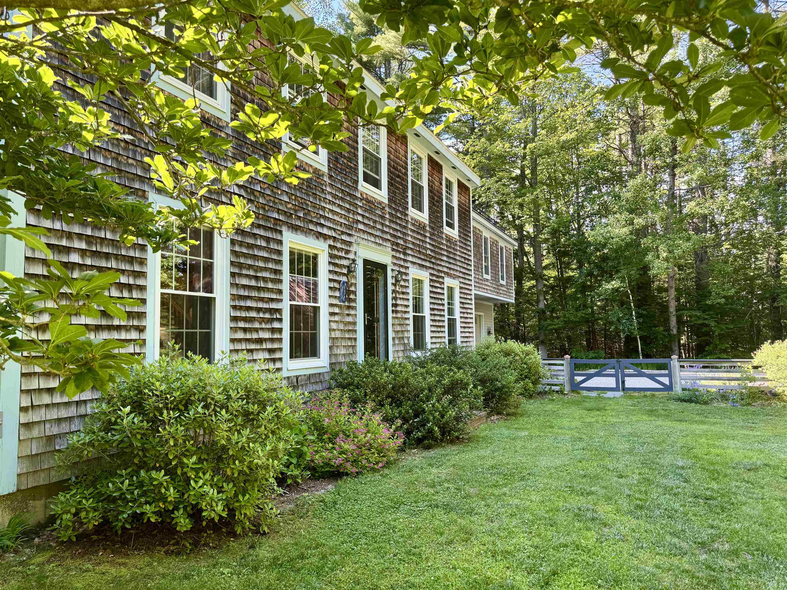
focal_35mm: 24
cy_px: 295
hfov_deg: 71.6
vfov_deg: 56.8
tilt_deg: +4.8
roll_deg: +0.5
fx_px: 546
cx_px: 394
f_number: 1.78
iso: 64
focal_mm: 6.76
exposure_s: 1/176
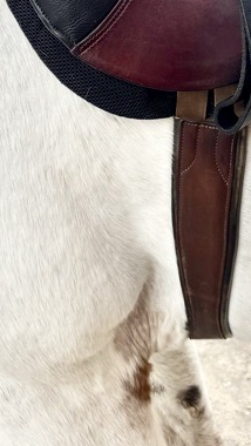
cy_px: 7
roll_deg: +7.8
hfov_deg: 19.2
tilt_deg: -8.4
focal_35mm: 62
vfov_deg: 31.5
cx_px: 215
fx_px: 733
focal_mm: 6.76
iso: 80
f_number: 1.78
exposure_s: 1/1597
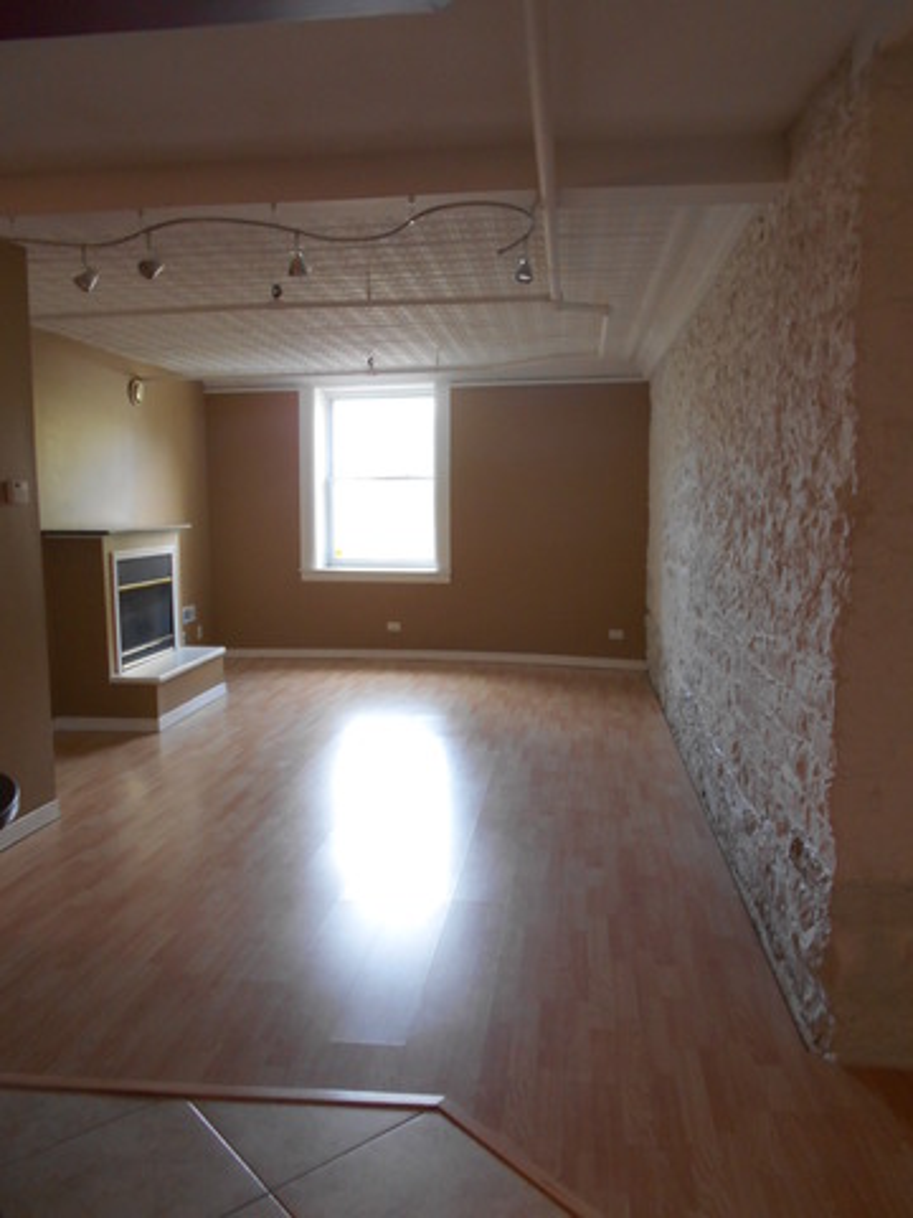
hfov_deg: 53.1
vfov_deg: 67.3
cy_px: 609
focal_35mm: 26
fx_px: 914
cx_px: 456
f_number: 3.2
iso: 200
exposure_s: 1/30
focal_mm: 4.6
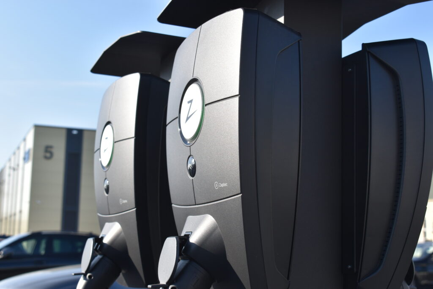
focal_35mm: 60
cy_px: 144
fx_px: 722
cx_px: 216
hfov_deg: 33.4
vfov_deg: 22.6
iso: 200
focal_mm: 40
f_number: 9
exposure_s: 1/320
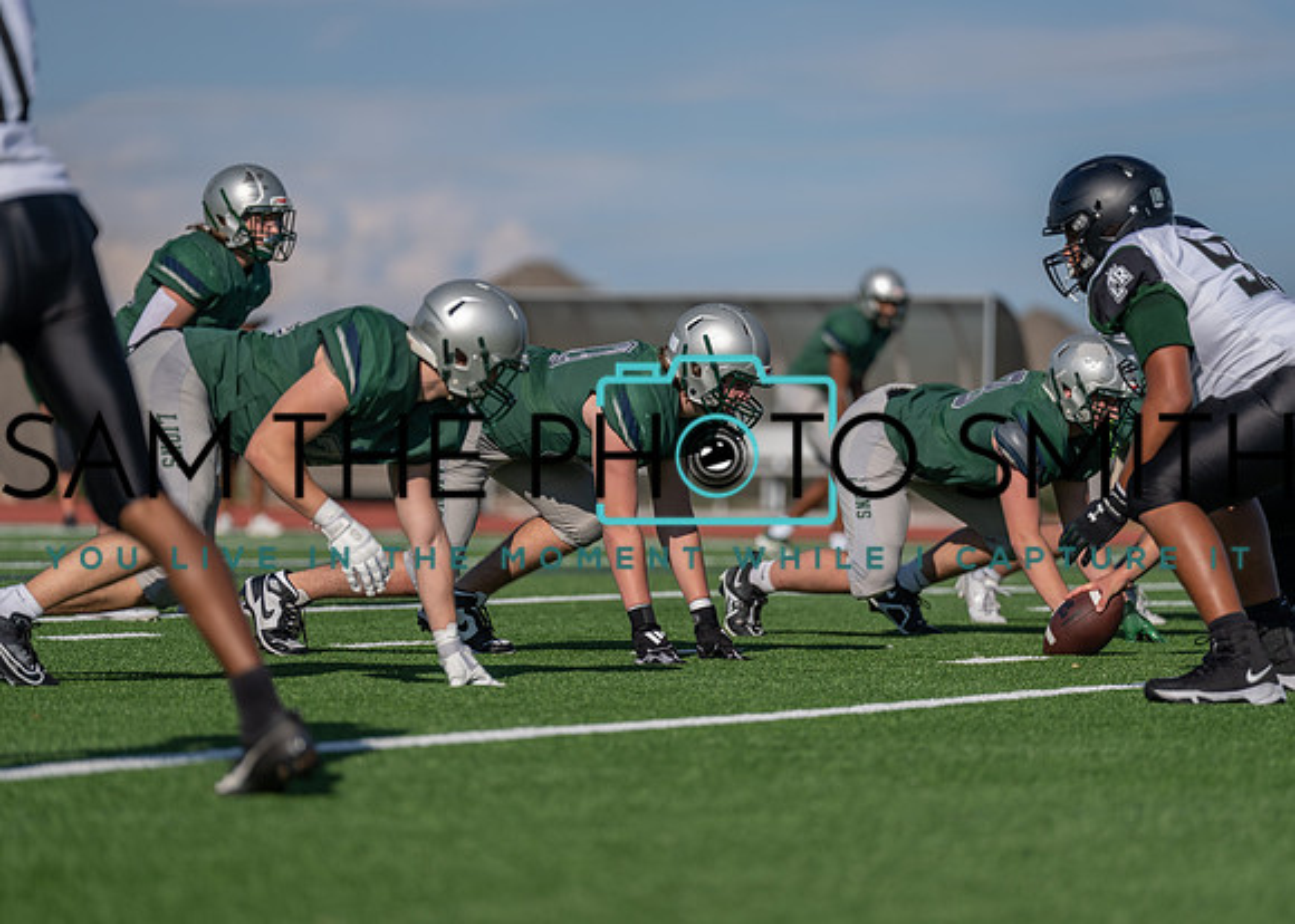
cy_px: 462
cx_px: 648
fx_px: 7706
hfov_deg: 9.6
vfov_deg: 6.9
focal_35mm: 210
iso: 100
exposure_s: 1/2500
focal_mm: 200
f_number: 2.8
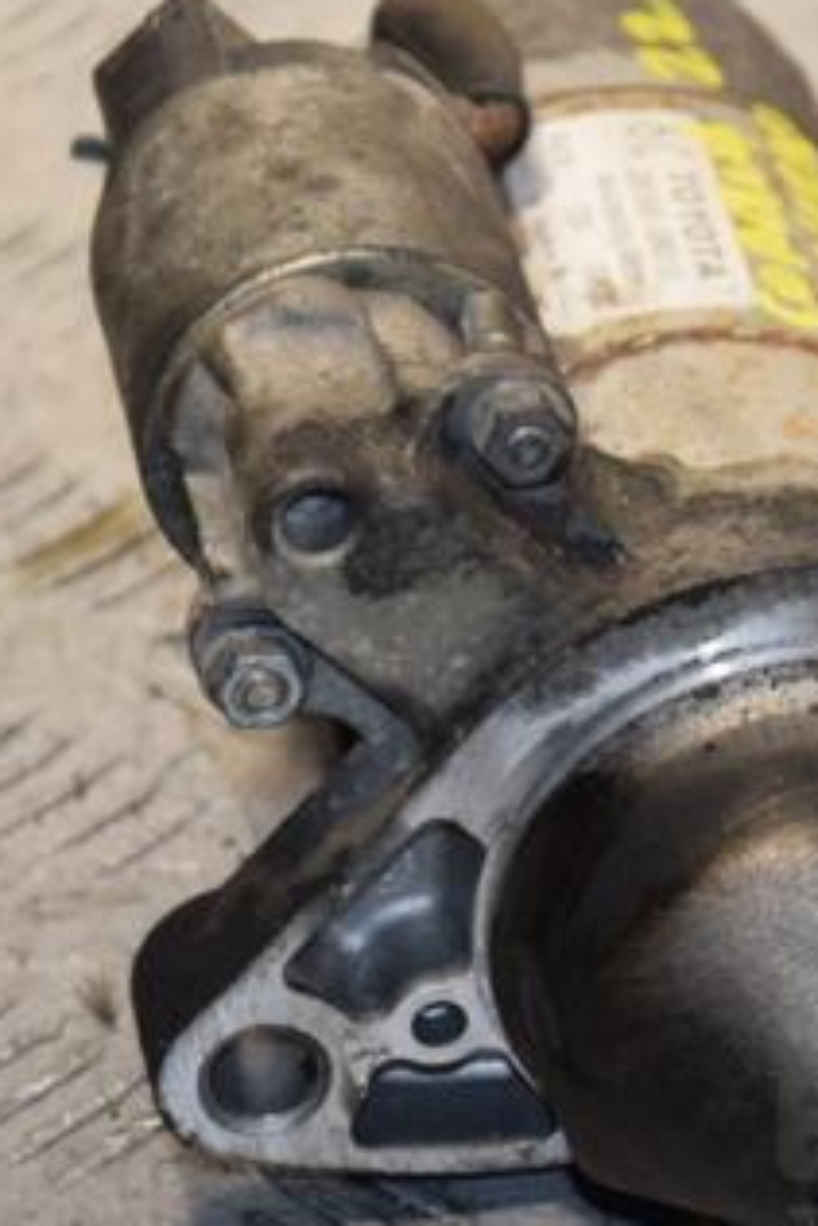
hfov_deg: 4.6
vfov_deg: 6.9
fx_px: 10177
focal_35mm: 299
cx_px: 706
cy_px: 605
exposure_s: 1/200
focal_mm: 105
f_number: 5.6
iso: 800
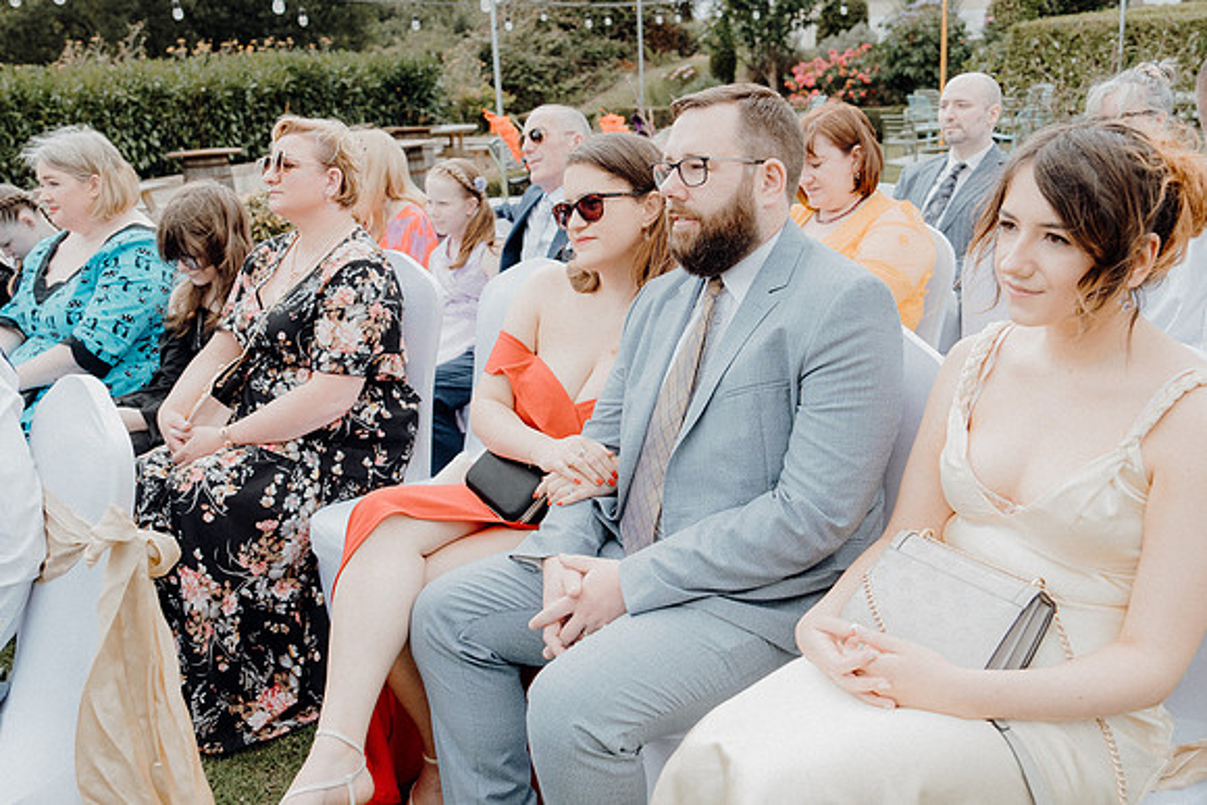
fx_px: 1207
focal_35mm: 36
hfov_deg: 53.1
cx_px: 604
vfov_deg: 36.9
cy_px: 402
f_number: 3.5
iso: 125
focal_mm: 24
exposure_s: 1/400
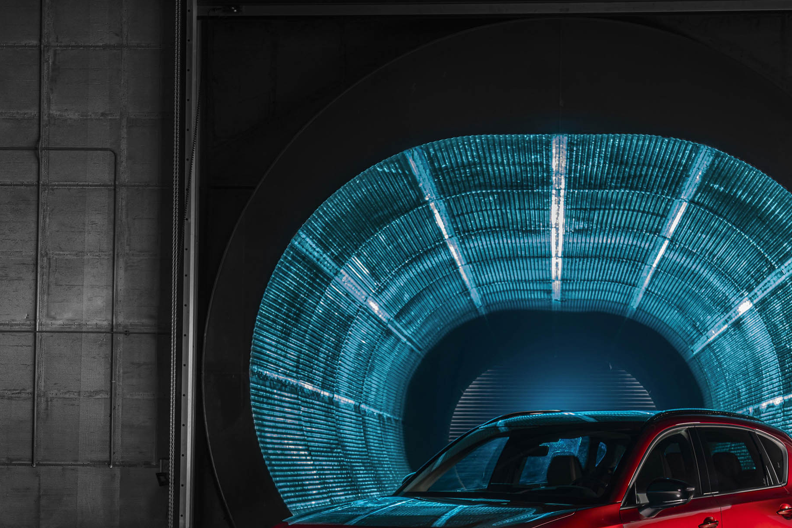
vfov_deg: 18.4
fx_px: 1606
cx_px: 536
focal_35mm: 73
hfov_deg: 27.5
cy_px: 455
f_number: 8
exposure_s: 6
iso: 50
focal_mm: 41
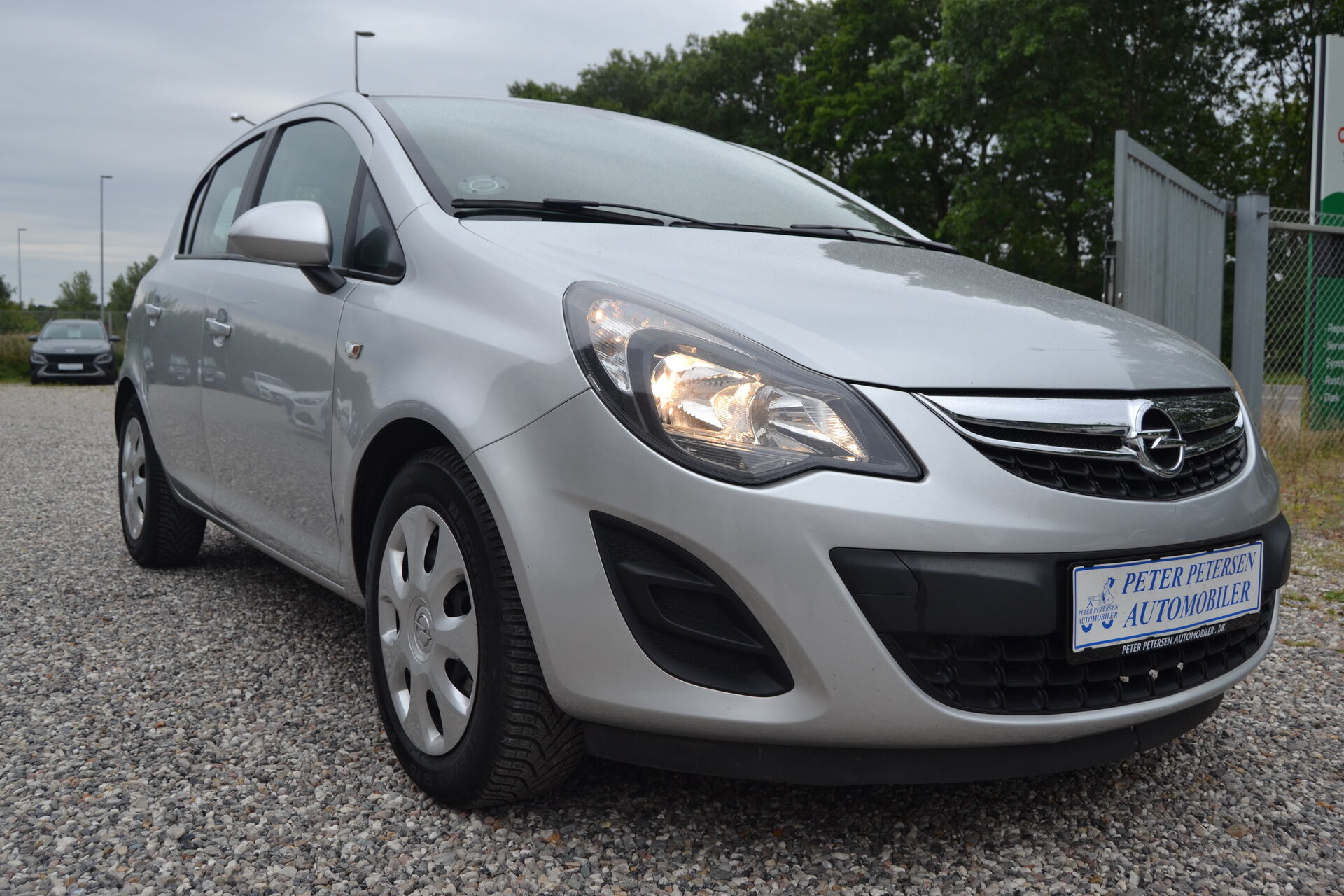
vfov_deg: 43.6
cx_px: 672
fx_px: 1120
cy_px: 448
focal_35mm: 30
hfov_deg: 61.9
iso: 100
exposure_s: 1/125
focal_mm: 20
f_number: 5.6
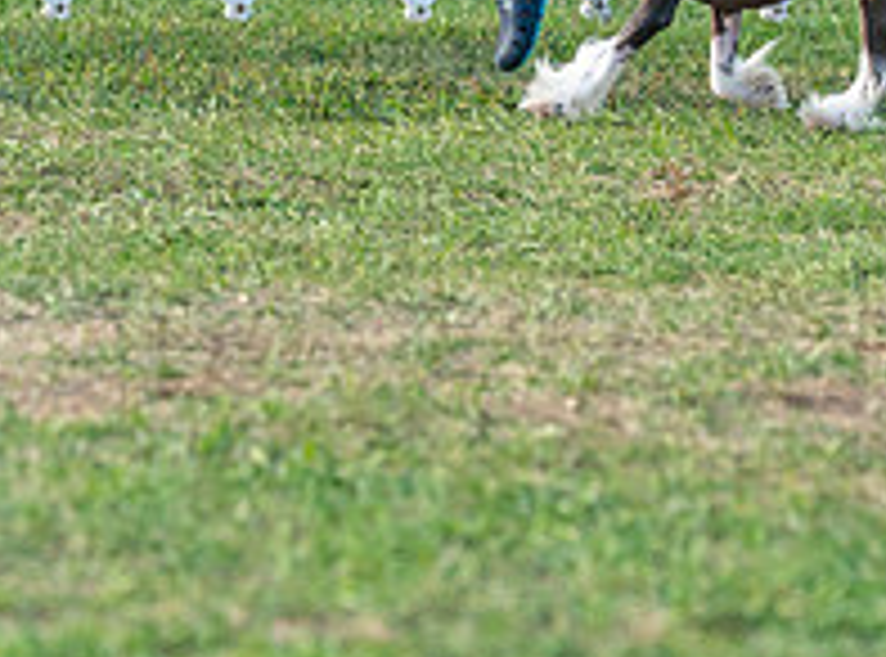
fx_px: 16668
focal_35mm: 654
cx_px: 616
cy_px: -358
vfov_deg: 2.3
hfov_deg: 3.0
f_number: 5
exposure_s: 1/2000
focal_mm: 192
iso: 1600
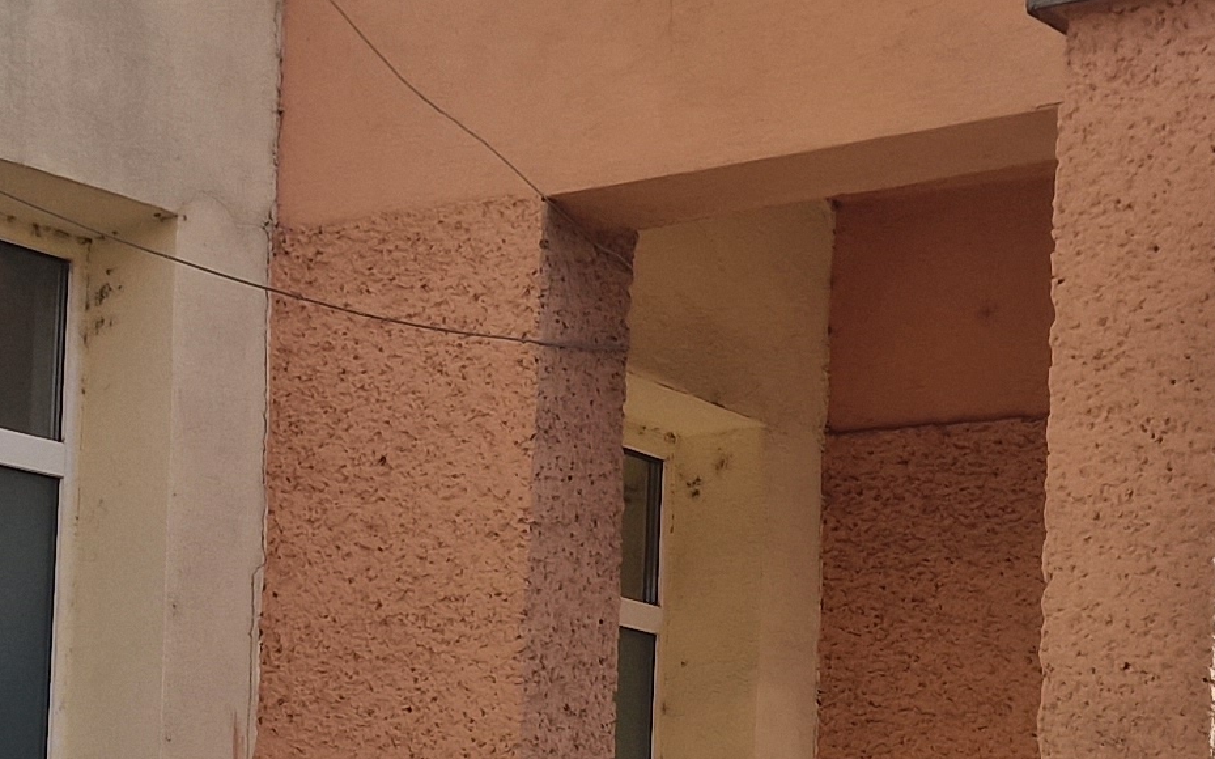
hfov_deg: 19.8
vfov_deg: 12.2
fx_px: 3476
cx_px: 706
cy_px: 929
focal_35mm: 105
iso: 50
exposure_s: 1/1340
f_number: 1.8
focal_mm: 6.4
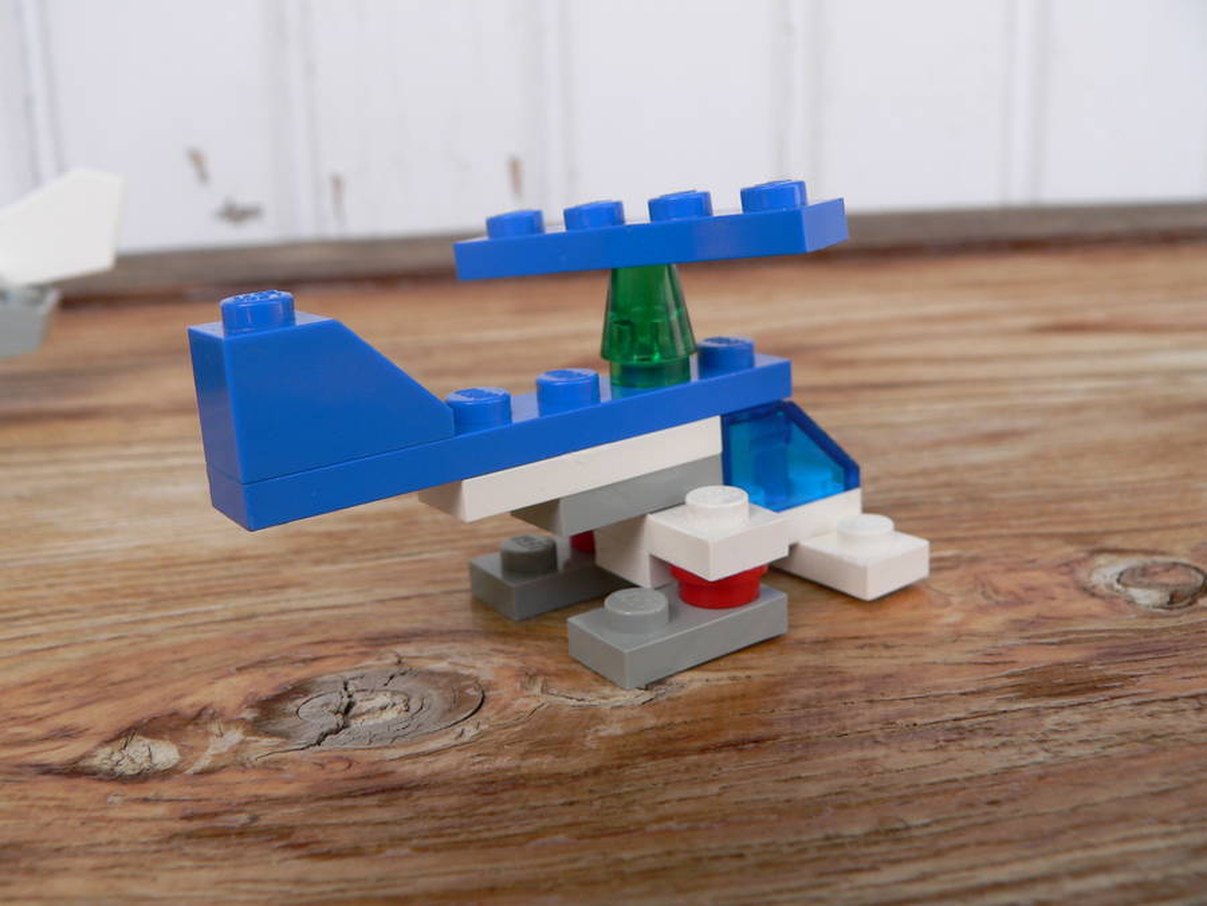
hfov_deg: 51.4
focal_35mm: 36
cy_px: 453
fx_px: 1255
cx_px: 604
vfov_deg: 39.7
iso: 80
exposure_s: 1/200
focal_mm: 6
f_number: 4
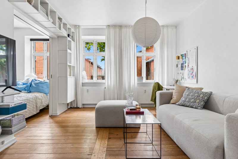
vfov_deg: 54.6
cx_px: 119
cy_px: 80
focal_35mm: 23
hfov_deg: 75.5
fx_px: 154
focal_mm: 15.5
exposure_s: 1/2
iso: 200
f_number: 8
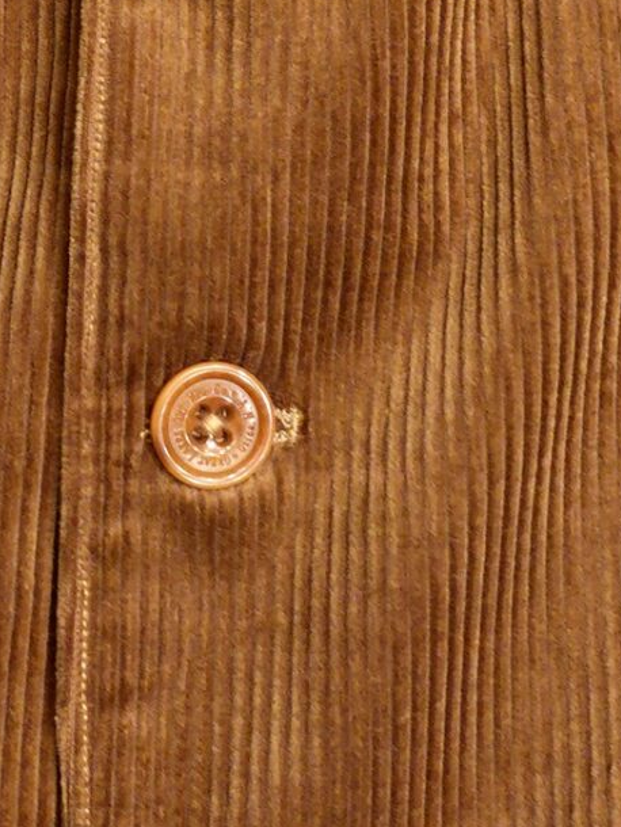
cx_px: 257
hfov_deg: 11.9
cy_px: -60
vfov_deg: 15.4
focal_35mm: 125
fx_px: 2988
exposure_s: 1/25
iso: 800
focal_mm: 11.33
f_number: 2.5
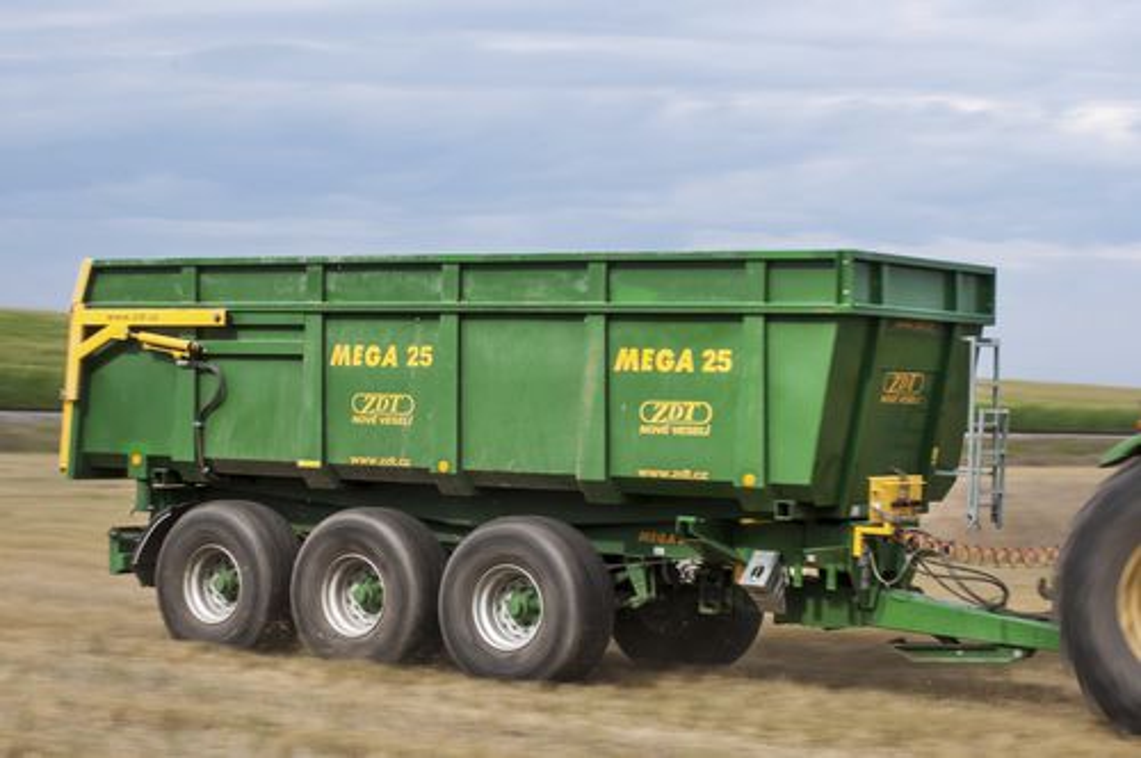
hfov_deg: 27.0
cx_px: 570
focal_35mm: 75
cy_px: 379
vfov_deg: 18.1
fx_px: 2374
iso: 200
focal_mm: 50
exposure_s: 1/30
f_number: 22
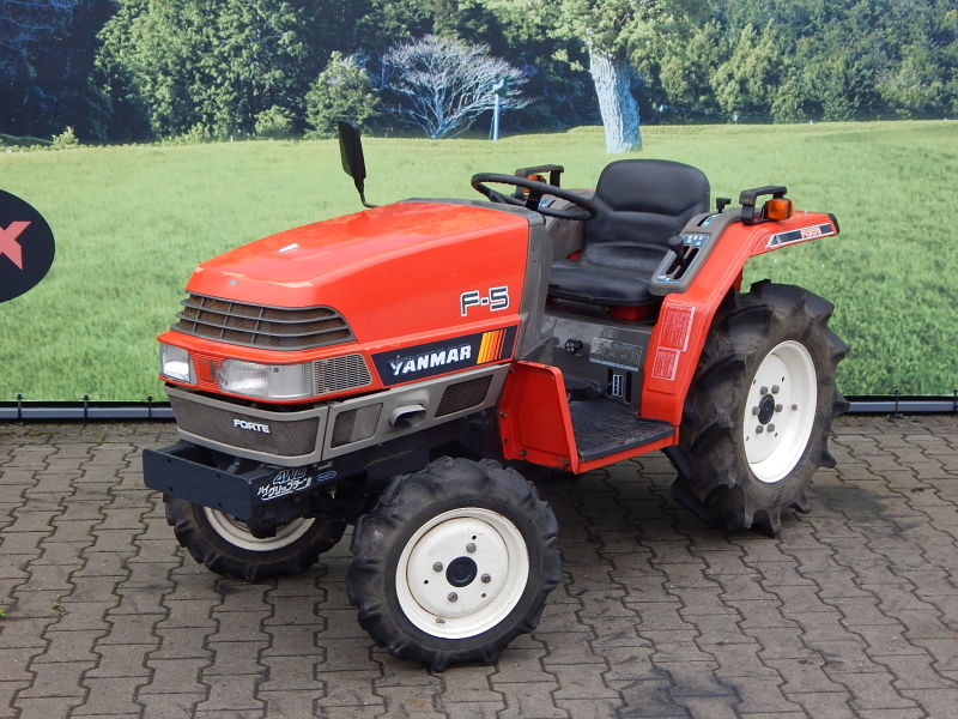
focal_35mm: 54
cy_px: 360
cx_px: 479
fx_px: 1494
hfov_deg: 35.5
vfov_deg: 27.0
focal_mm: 9.7
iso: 125
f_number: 3.8
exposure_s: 1/200
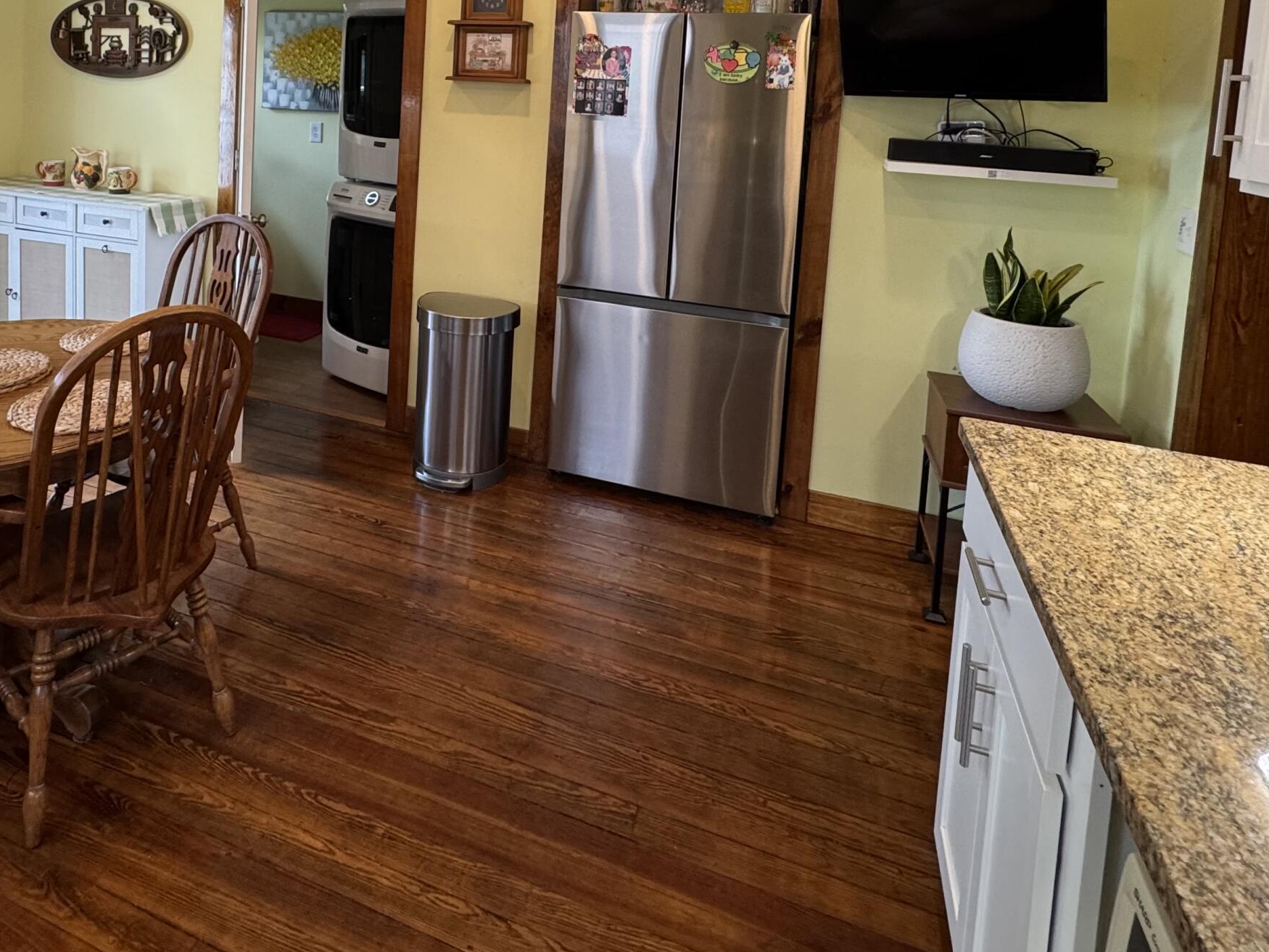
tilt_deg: -5.2
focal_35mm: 24
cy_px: 150
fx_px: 880
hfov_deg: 69.9
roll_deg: -2.7
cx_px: 442
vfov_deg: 52.0
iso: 200
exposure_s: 1/60
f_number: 2.2
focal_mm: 2.22
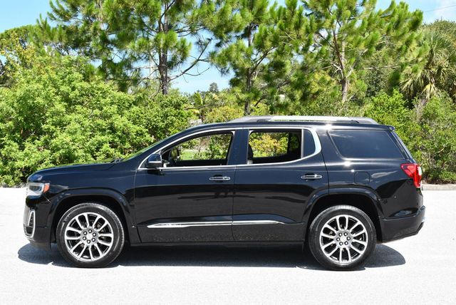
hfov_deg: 38.2
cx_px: 228
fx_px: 659
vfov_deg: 26.0
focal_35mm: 52
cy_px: 152
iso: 200
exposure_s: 1/250
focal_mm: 26
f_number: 7.1
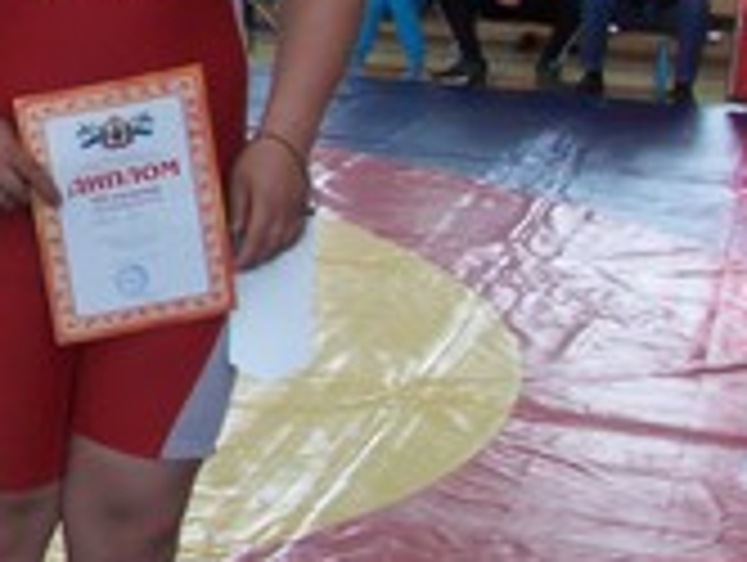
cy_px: -63
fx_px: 2420
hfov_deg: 15.5
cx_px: -522
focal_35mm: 112
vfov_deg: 13.0
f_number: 2.9
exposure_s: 1/40
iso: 142
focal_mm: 5.7
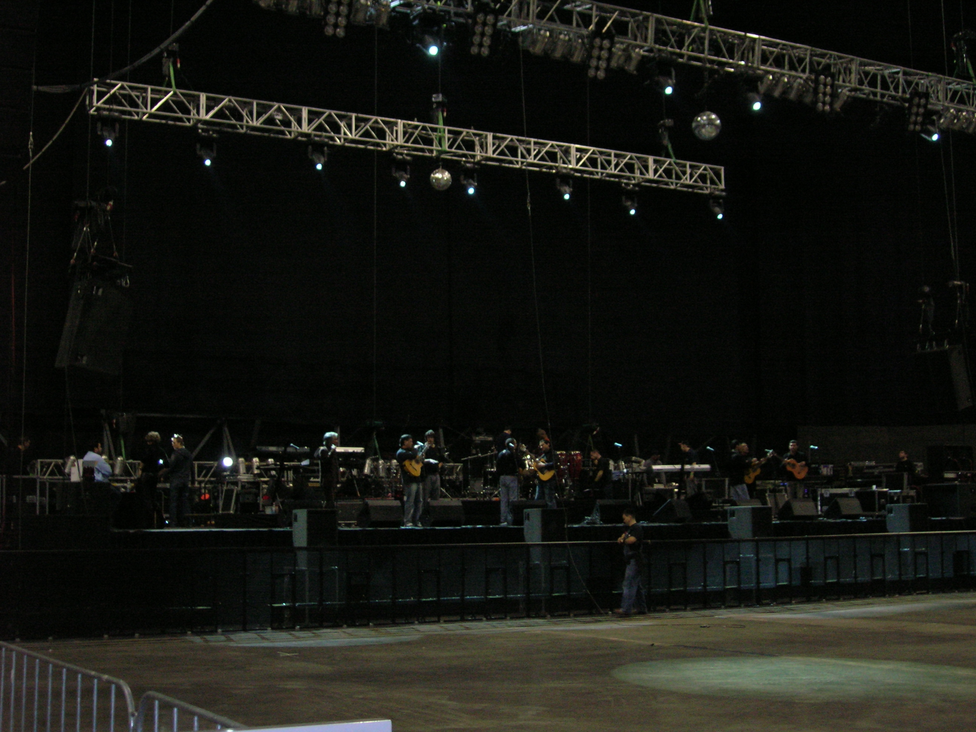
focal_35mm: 50
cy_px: 366
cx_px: 488
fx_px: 1410
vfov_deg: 29.1
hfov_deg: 38.2
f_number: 3.3
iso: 200
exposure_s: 1/60.1
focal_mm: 8.4
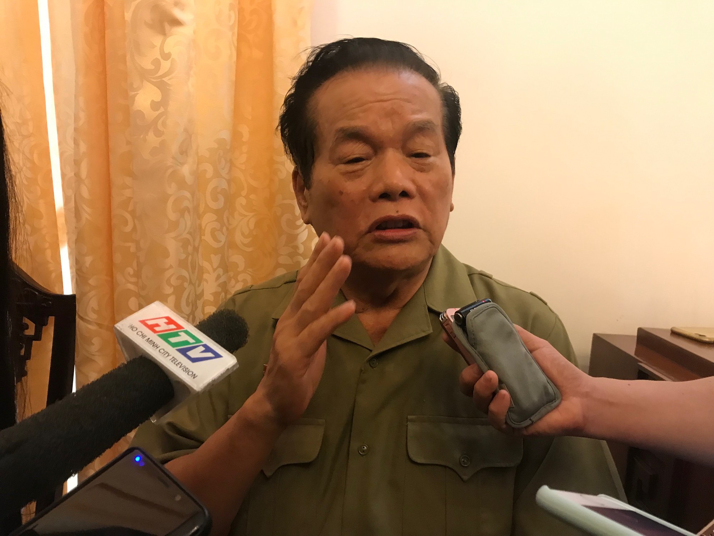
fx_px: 578
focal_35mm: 28
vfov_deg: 49.7
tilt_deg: -6.7
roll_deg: -3.0
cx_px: 357
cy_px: 268
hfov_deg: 63.4
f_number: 1.8
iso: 80
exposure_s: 1/17
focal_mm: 3.99
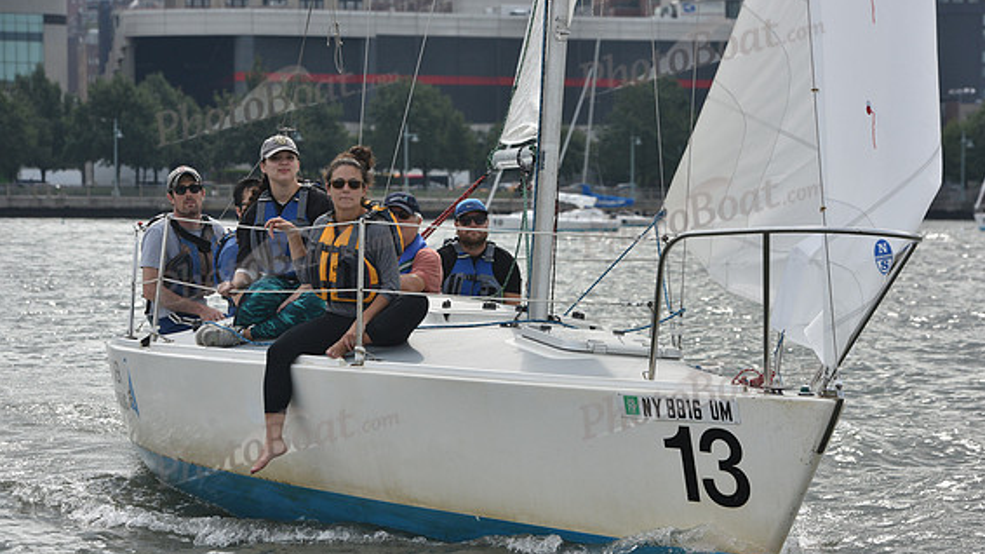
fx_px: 3786
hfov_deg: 14.8
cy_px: 328
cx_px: 491
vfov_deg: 8.4
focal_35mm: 145
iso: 320
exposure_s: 1/1250
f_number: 8
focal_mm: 135
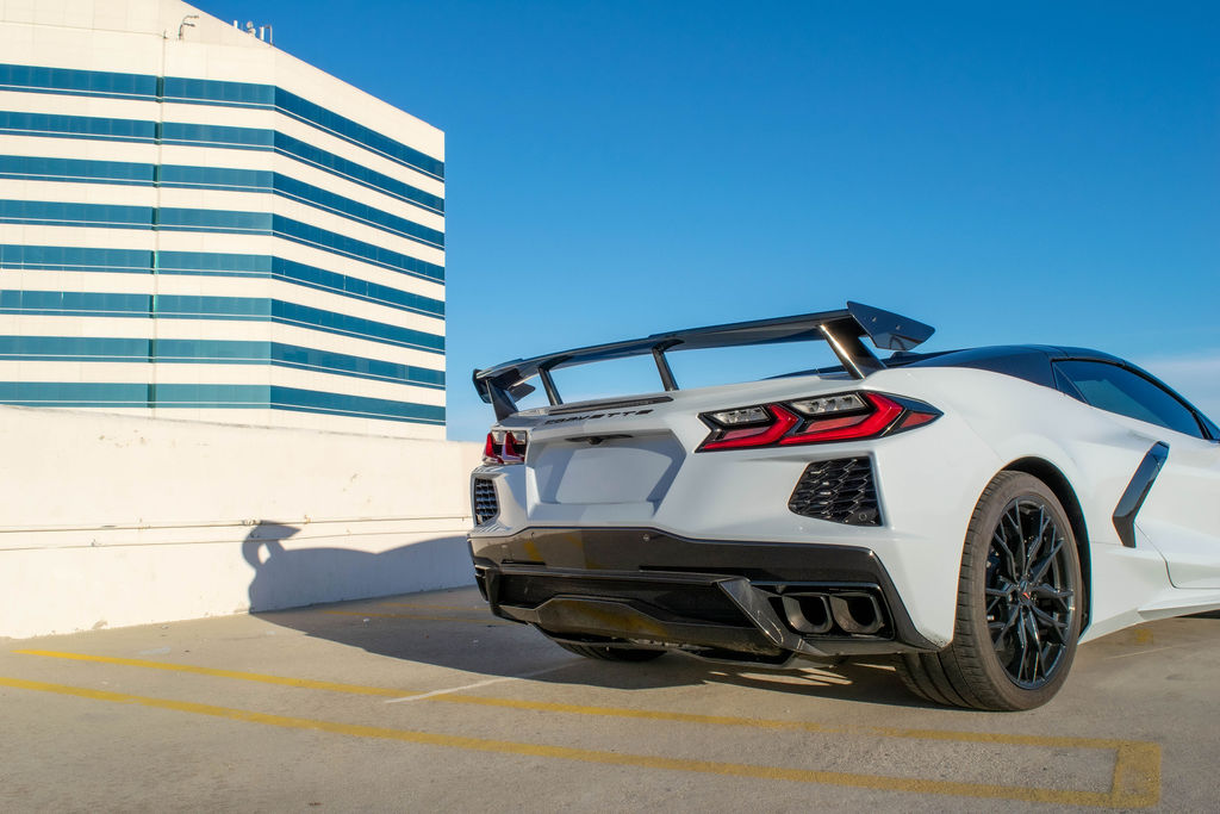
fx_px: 1118
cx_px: 610
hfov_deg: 57.2
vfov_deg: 40.0
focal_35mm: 33
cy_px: 407
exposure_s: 1/500
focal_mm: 22
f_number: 11
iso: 200
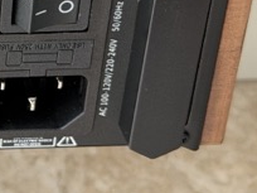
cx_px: -217
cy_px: 3
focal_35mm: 188
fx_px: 1396
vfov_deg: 7.9
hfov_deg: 9.9
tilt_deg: -65.0
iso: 80
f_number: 1.78
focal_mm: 6.76
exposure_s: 1/472
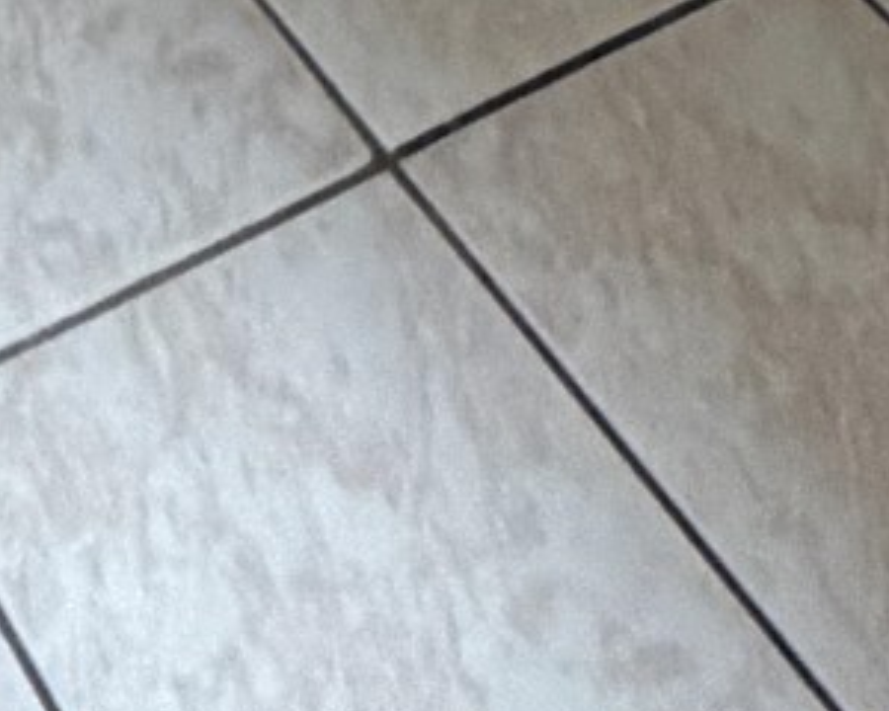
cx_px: -530
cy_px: -2044
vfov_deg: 8.4
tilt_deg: -9.2
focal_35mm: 105
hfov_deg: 16.3
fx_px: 2763
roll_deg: -2.2
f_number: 2.2
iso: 320
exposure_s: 1/65
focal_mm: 2.22
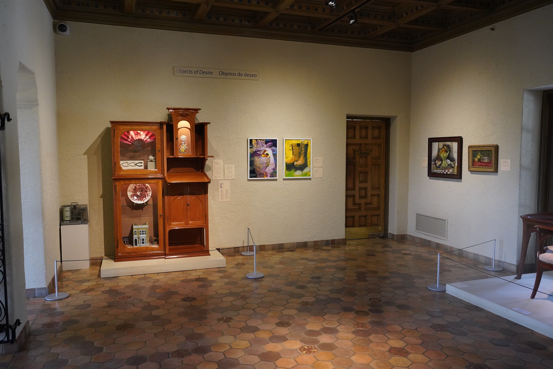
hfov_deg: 65.5
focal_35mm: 28
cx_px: 276
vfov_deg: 46.4
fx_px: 430
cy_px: 184
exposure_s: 1/100
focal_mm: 28
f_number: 5.6
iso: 4000
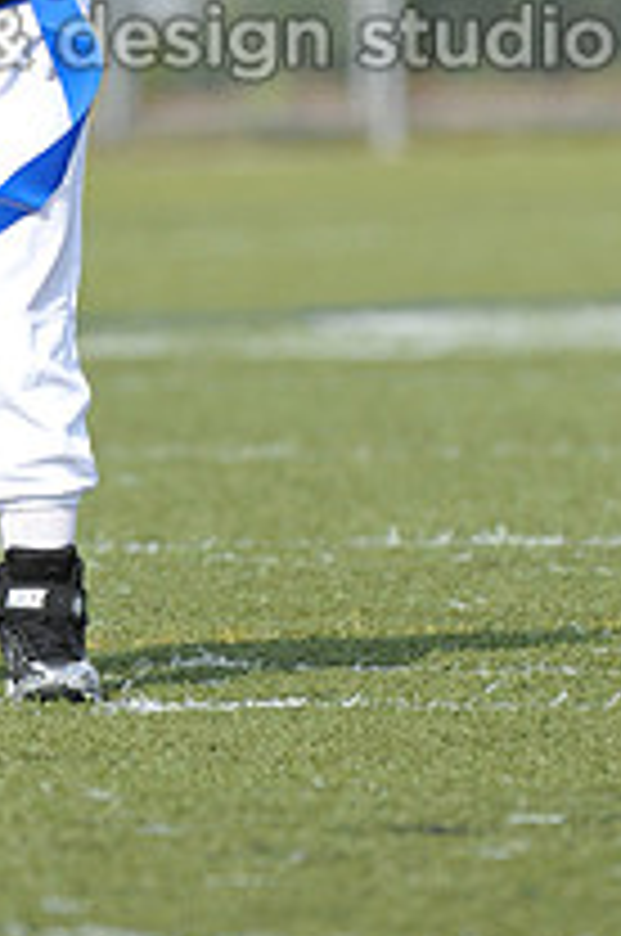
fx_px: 18847
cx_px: -4
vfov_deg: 2.8
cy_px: -176
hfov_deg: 1.9
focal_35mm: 726
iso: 800
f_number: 5
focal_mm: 260
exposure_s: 1/2500
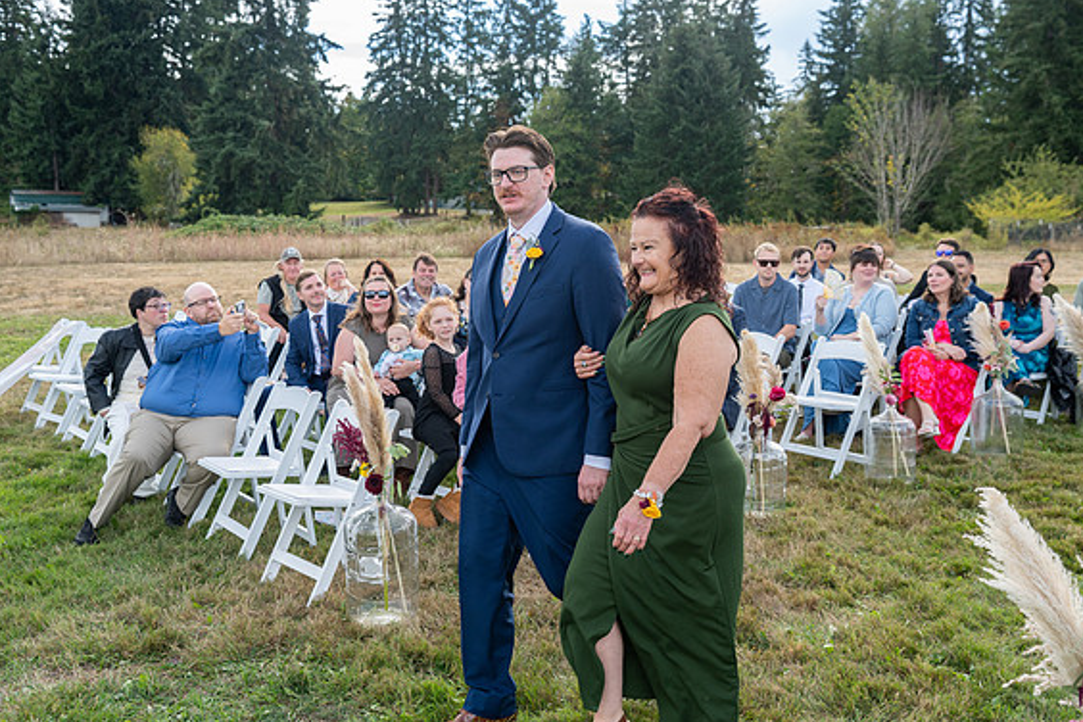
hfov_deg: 53.1
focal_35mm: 36
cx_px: 549
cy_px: 364
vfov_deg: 36.9
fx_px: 1083
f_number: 4.5
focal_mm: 35
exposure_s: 1/640
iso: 400
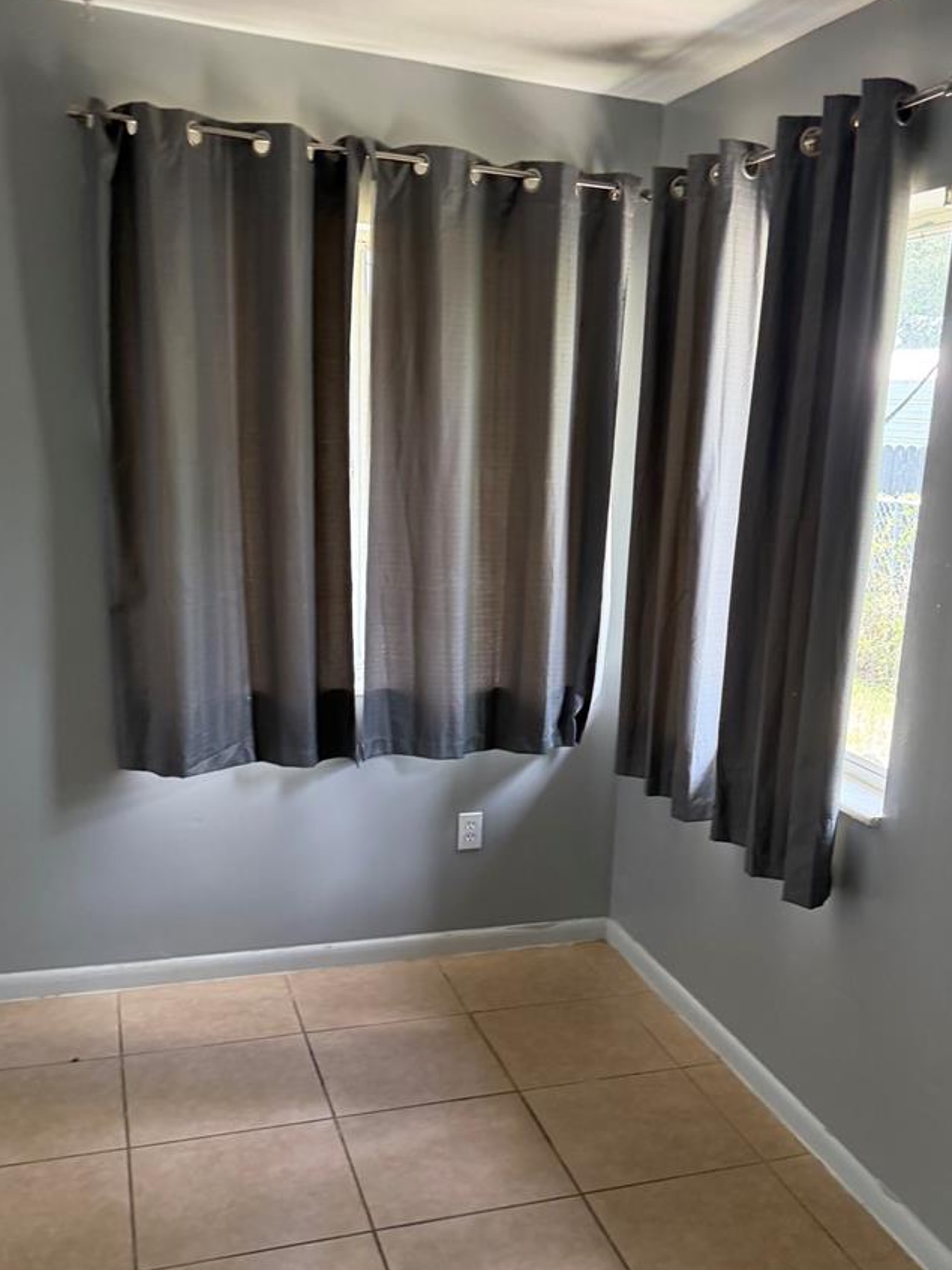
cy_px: 723
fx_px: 1247
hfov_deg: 41.3
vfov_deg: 53.8
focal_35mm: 34
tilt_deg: -16.2
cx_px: 622
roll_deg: +0.4
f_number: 1.78
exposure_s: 1/81
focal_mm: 6.76
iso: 200
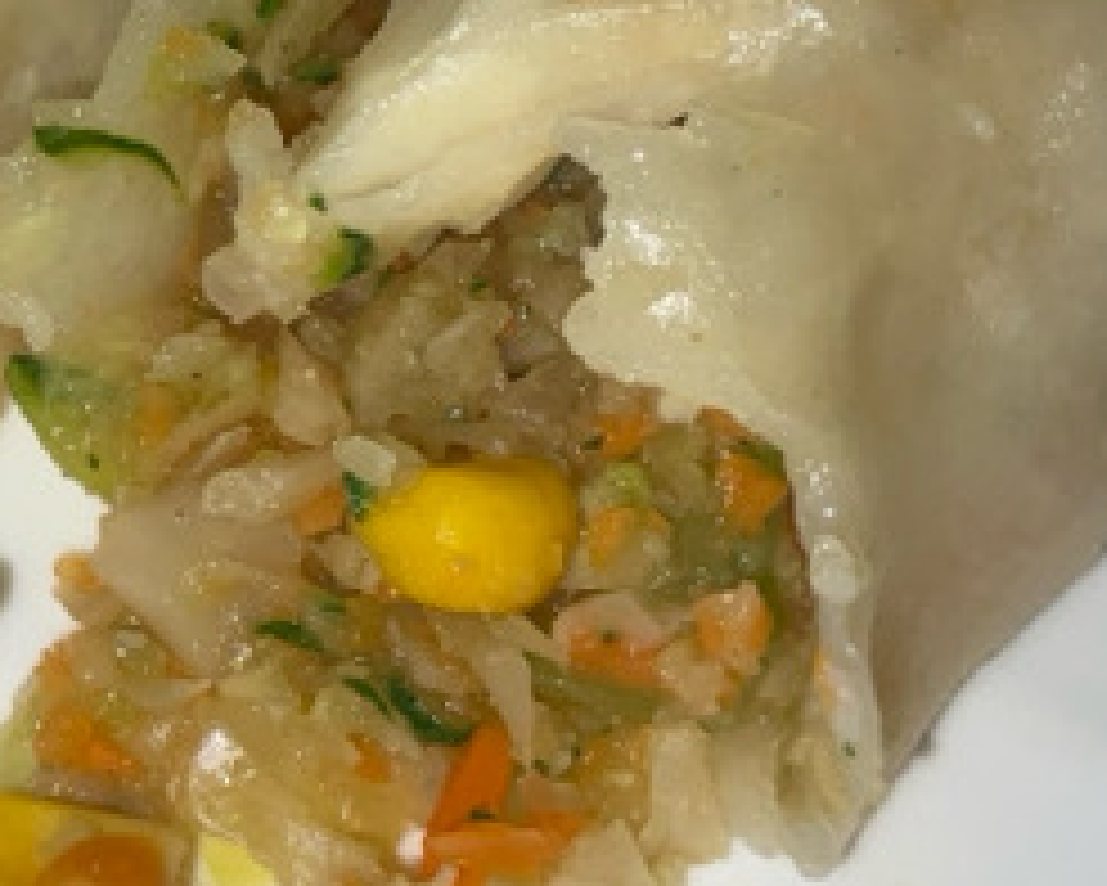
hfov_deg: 19.7
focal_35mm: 92
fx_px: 3015
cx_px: -184
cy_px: 189
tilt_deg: -57.0
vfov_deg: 16.6
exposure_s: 1/545
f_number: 1.8
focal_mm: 3
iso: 16
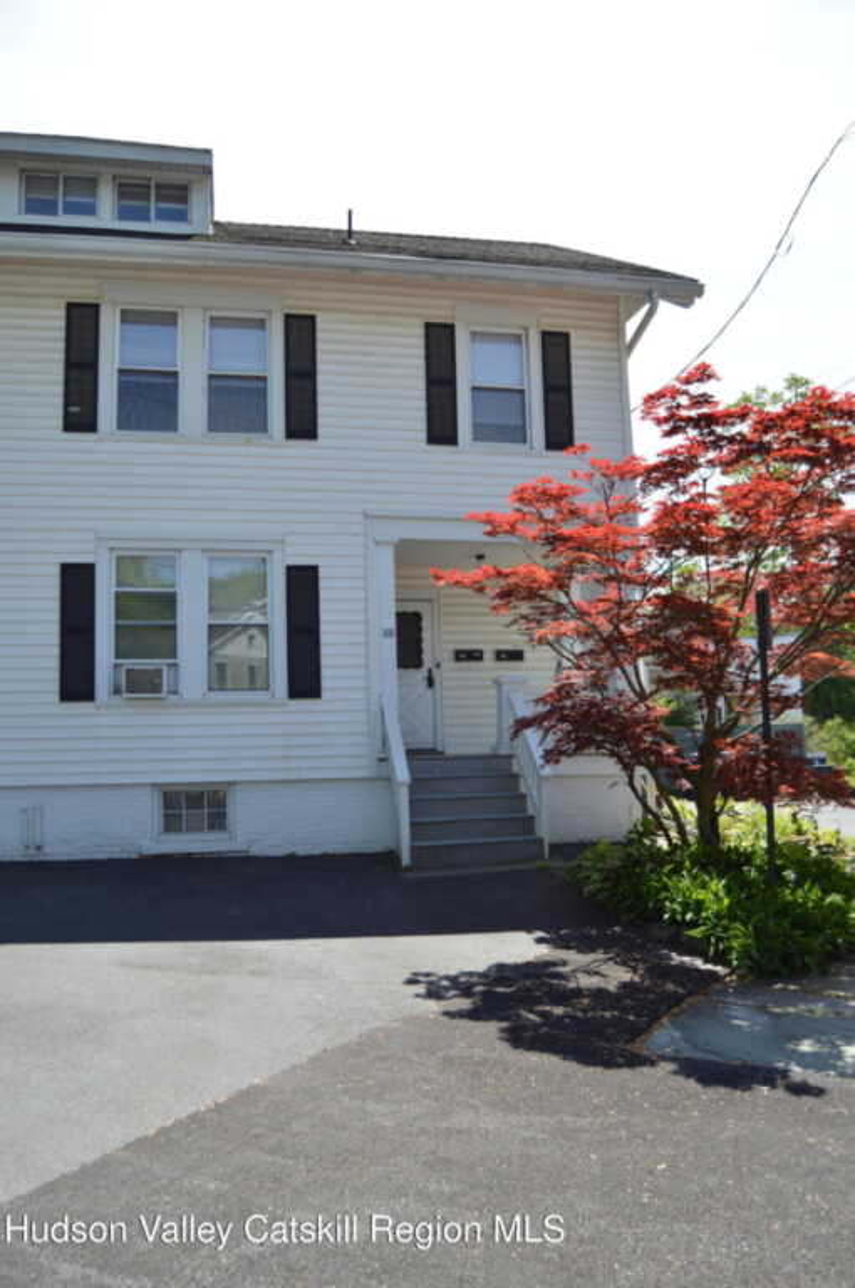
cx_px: 428
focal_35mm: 27
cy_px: 644
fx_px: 964
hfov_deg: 47.8
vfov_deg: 67.4
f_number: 4
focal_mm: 18
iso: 100
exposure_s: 1/800
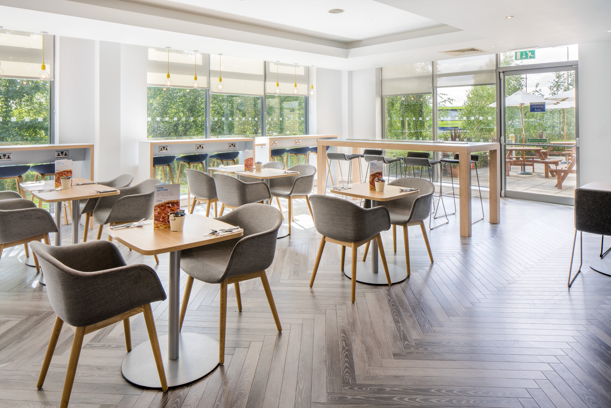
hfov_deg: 73.7
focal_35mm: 24
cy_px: 204
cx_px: 306
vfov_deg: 53.1
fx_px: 407
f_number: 16
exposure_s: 1/1.43
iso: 100
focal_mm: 24
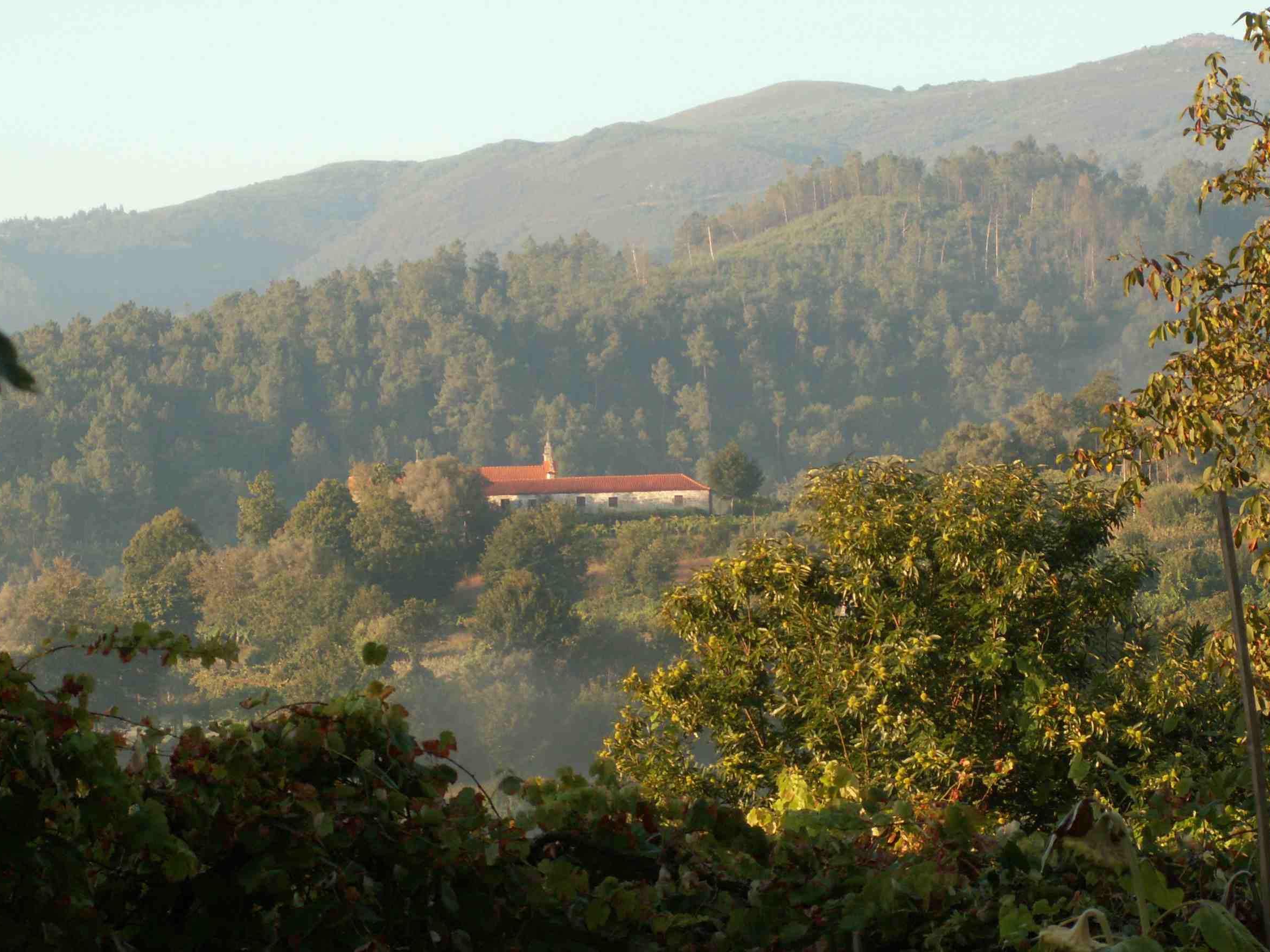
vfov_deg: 13.0
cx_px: 605
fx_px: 4182
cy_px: 495
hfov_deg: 17.3
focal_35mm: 114
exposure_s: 1/100
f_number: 5
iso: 50
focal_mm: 17.2
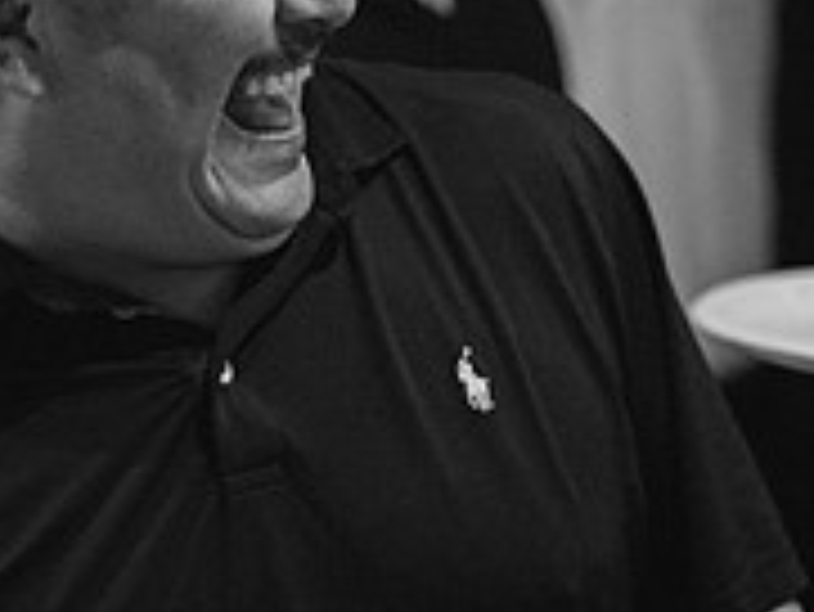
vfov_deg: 4.7
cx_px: 414
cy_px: 187
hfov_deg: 6.3
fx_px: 7436
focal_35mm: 316
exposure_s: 1/80
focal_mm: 85
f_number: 1.8
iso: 10000
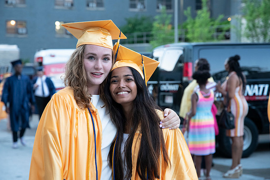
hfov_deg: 28.1
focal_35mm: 72
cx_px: 133
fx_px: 540
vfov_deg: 18.9
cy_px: 89
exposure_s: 1/80
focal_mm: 70
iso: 2500
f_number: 4
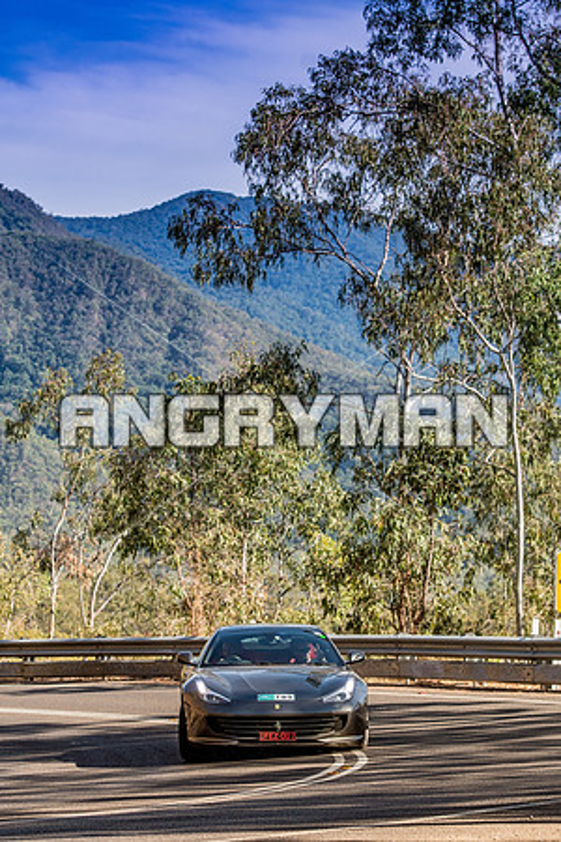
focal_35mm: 129
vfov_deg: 15.9
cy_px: 421
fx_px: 3015
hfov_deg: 10.6
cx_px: 280
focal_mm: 86
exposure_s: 1/2500
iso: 250
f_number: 5
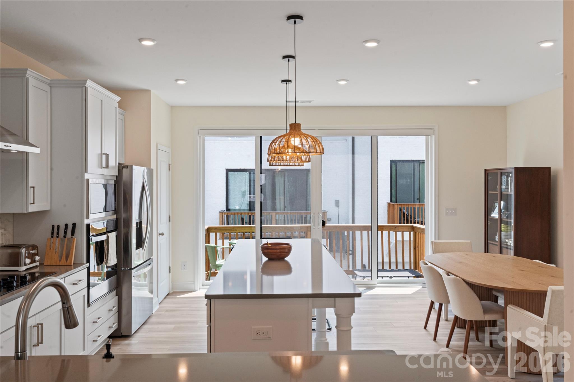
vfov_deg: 42.3
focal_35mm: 31
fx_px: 494
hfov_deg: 60.3
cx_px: 287
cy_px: 191
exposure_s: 1/30
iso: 1600
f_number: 14
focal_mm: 31
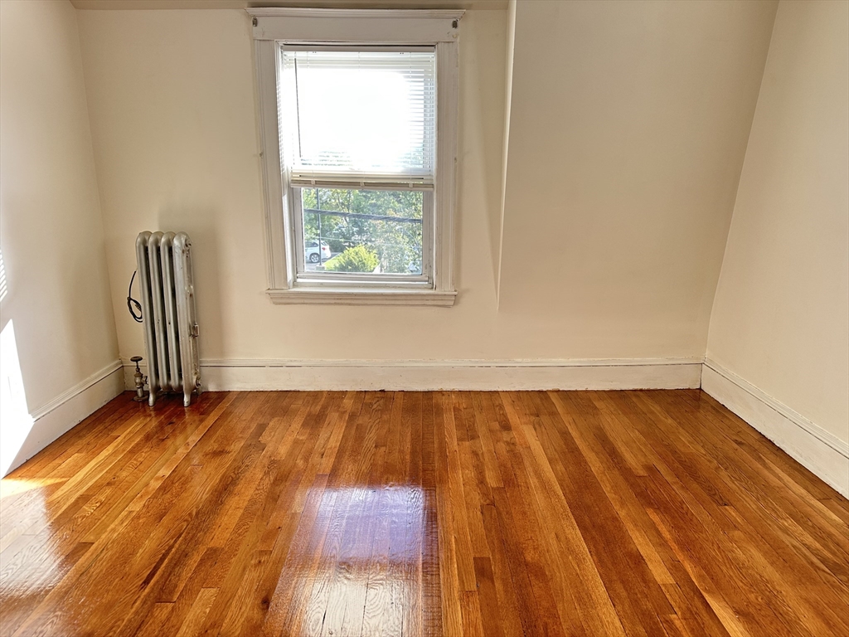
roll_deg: -0.7
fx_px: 589
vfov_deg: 56.8
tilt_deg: -13.1
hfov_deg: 71.6
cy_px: 318
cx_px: 424
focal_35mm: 24
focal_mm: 6.86
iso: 80
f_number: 1.78
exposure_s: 1/121
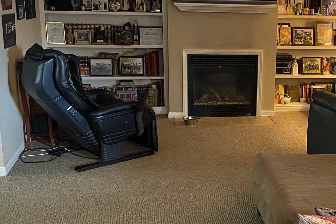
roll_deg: -2.0
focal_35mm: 53
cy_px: 128
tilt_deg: -14.3
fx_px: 495
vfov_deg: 25.5
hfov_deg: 36.7
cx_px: 250
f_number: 1.8
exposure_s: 1/30
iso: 640
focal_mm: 4.25
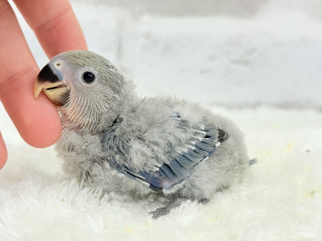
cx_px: 161
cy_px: 120
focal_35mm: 52
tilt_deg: -10.9
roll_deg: -2.9
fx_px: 484
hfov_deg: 36.8
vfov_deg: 28.0
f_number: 1.6
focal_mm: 5.96
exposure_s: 1/50
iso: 50
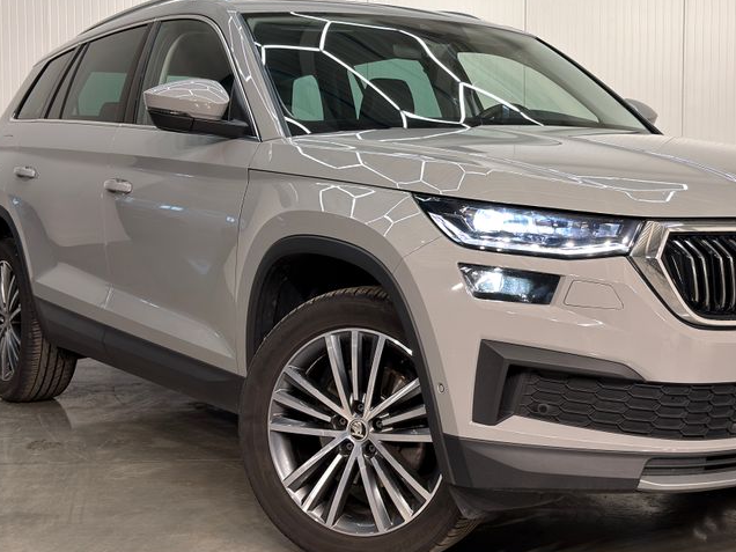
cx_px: 448
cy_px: 228
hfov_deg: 33.1
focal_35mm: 58
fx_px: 1233
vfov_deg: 25.2
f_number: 1.78
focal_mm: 6.76
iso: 50
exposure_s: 1/50
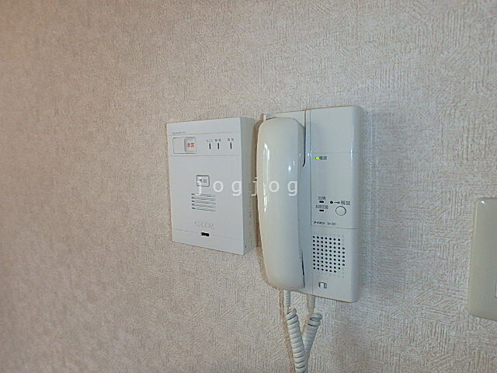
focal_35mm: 21
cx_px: 248
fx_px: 302
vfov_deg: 63.4
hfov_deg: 79.0
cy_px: 186
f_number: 3.5
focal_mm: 3.7
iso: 250
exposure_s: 1/30
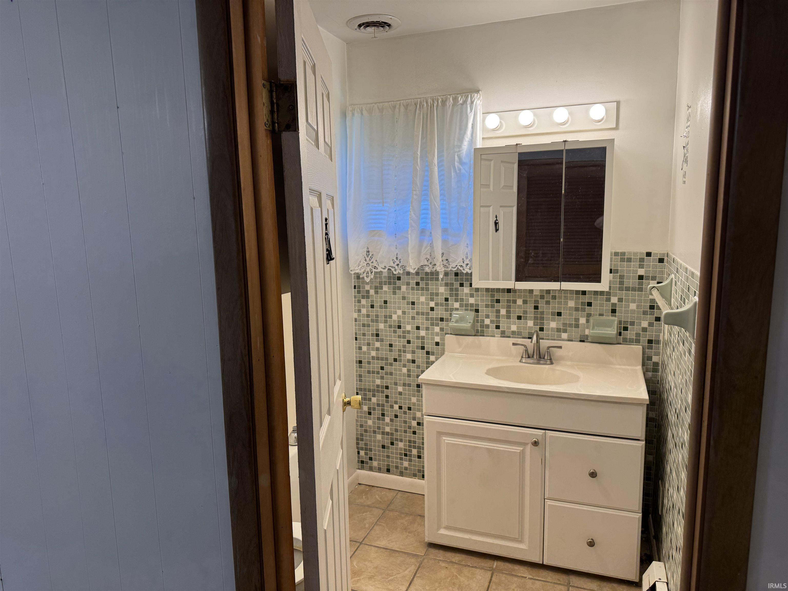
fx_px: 546
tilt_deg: -9.3
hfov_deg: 71.6
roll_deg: +1.4
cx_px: 394
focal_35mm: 24
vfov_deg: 56.8
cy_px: 296
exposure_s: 1/120
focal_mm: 6.76
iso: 100
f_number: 1.78
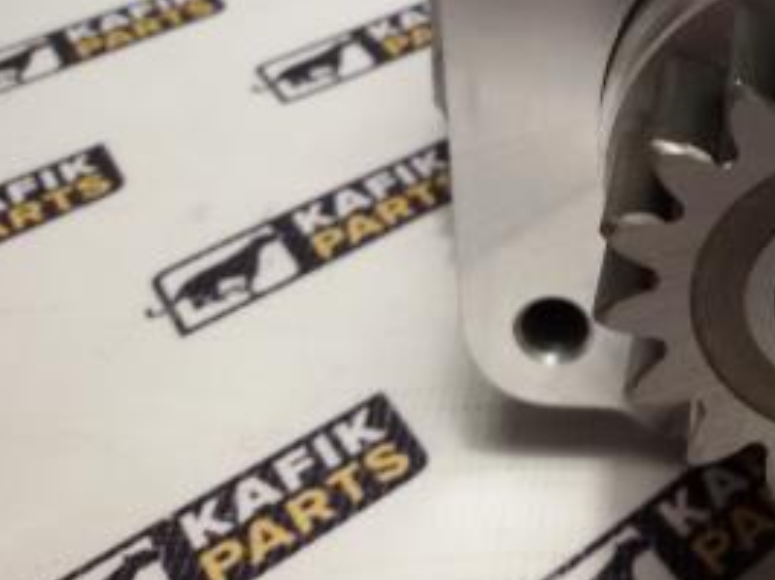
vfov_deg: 22.5
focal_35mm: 63
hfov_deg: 28.8
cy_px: 22
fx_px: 1409
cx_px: 775
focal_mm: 2.93
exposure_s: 1/33
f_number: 2.4
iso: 80
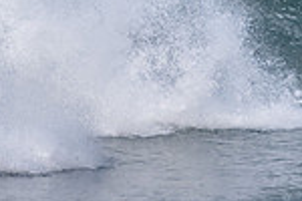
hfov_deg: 0.9
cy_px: -126
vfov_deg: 0.6
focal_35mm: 2314
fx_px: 19410
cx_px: 469
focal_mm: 400
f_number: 5.6
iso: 450
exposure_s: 1/2000
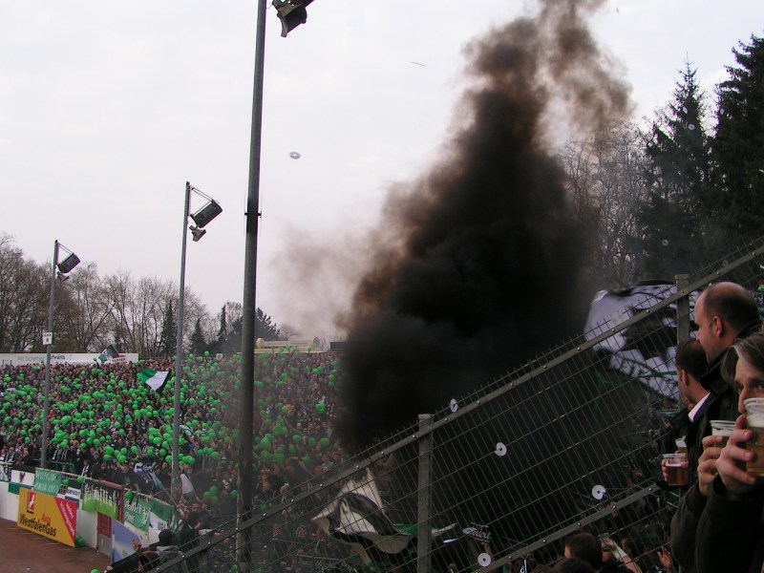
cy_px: 286
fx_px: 839
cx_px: 382
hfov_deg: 49.0
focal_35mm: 38
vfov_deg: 37.7
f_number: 5.6
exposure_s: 1/60
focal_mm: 5.8
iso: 50
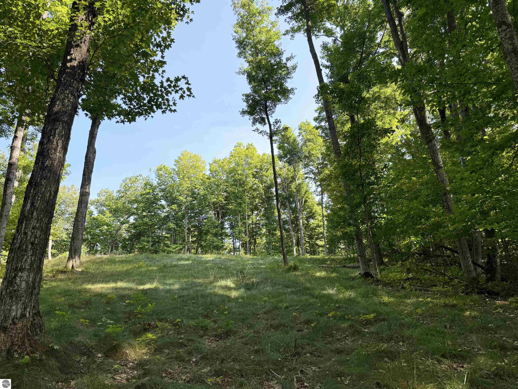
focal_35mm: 24
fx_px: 359
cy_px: 194
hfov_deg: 71.6
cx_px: 259
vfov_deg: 56.8
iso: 100
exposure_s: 1/1230
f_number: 1.78
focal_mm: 6.76
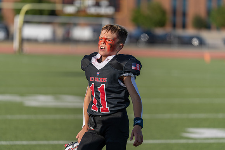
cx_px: 112
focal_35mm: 200
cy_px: 75
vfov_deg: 6.9
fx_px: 1250
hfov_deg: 10.3
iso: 100
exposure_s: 1/1250
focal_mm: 200
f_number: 3.5
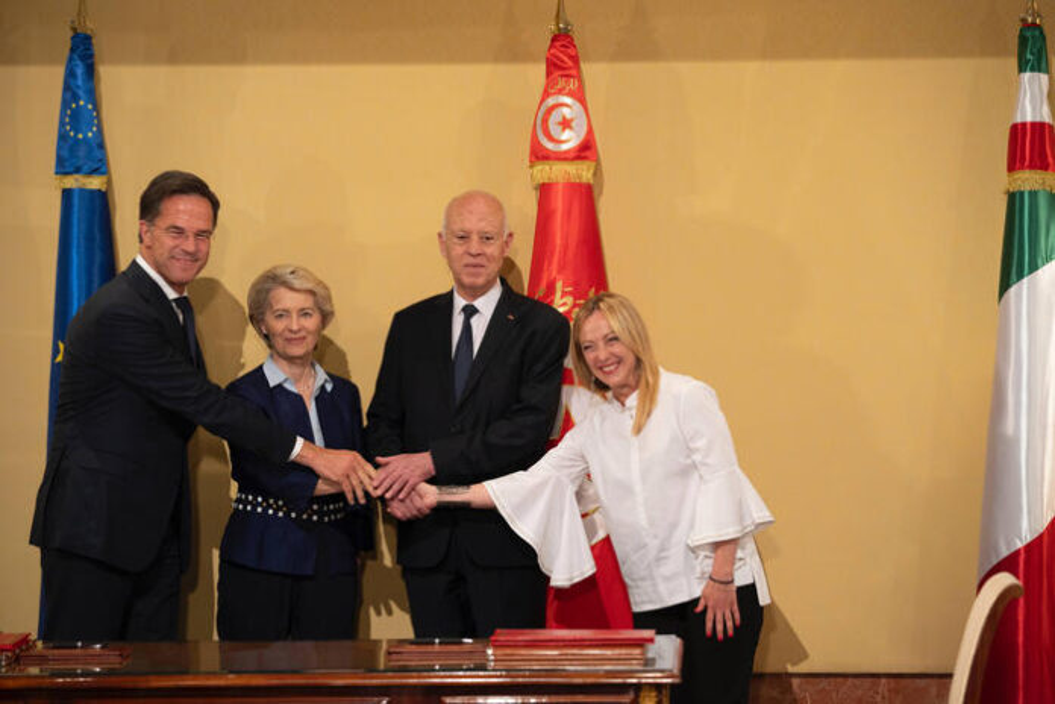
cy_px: 352
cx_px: 528
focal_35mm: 135
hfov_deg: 15.2
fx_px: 3956
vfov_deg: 10.2
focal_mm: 135
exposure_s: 1/160
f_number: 4
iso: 1000
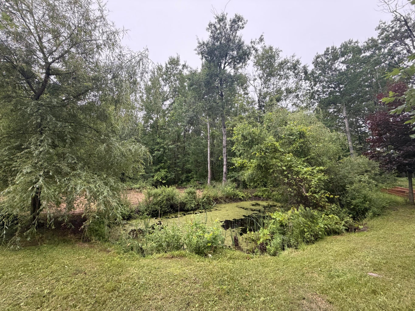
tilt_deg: +5.5
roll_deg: +0.6
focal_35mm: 14
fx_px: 168
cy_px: 156
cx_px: 208
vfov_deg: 85.7
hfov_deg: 102.1
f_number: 2.2
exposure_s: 1/121
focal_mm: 2.22
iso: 320
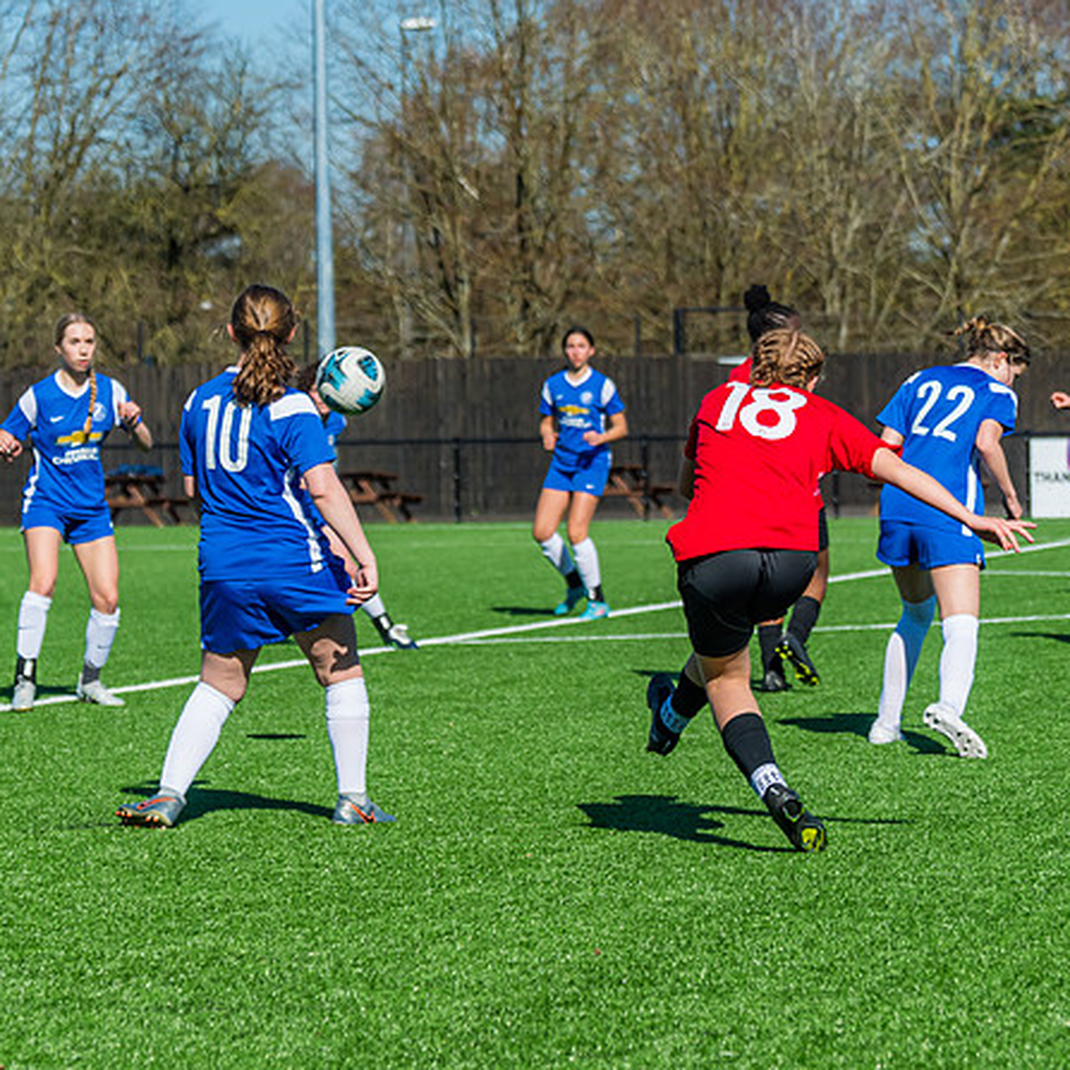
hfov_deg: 11.7
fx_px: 5211
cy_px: 623
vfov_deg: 11.7
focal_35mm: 149
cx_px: 553
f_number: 5
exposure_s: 1/3200
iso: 400
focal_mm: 100
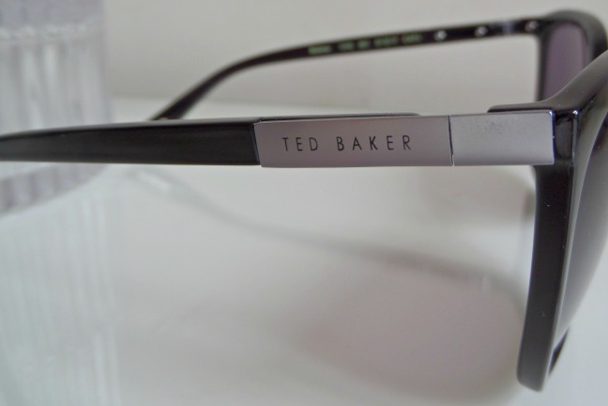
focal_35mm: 38
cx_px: 344
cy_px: 152
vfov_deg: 34.9
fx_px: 642
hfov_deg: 50.6
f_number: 3.4
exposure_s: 1/60
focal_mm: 5.3
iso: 100
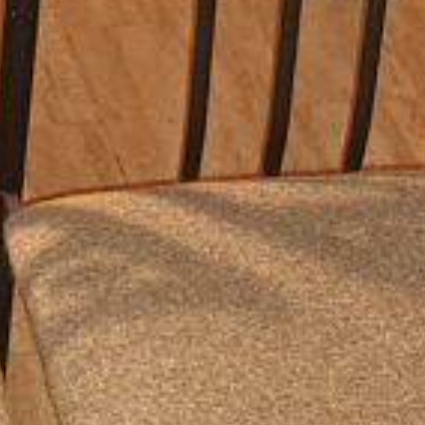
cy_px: 527
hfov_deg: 11.5
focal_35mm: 149
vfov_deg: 11.5
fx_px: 2070
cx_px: -96
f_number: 1.8
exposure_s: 1/20
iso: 640
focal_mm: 5.23
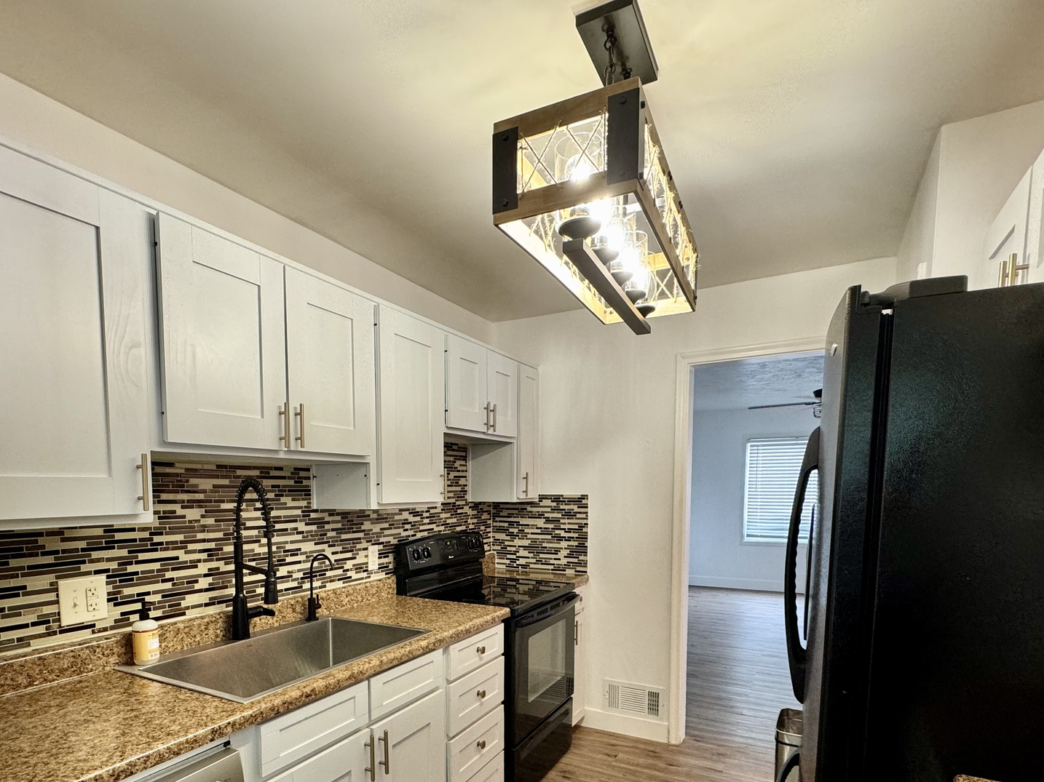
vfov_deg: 63.7
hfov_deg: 81.4
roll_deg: +0.0
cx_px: 461
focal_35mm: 20
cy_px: 543
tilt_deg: -6.4
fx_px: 603
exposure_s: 1/60
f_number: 2.2
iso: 200
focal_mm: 2.22
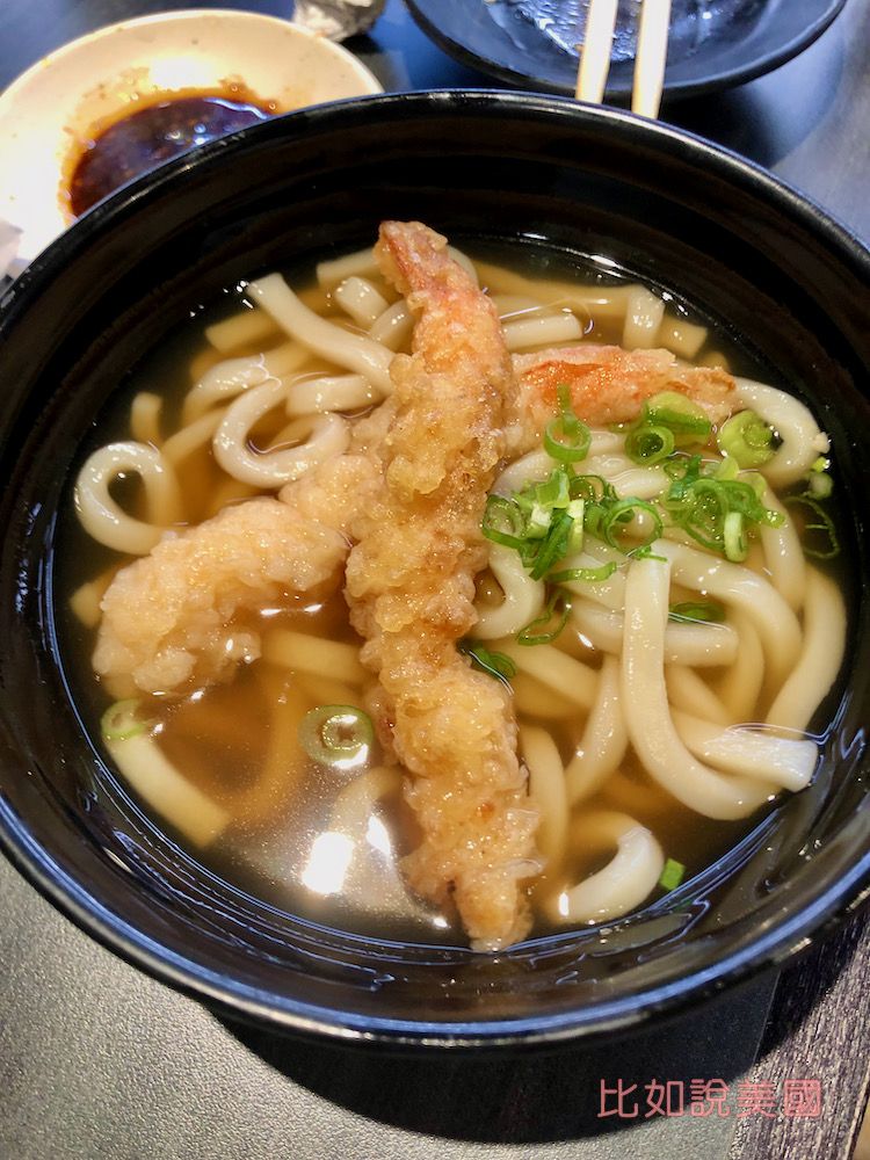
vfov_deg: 63.4
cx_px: 435
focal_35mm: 28
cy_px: 580
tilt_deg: -62.7
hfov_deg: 49.7
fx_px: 938
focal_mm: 3.99
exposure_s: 1/24
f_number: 1.8
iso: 40
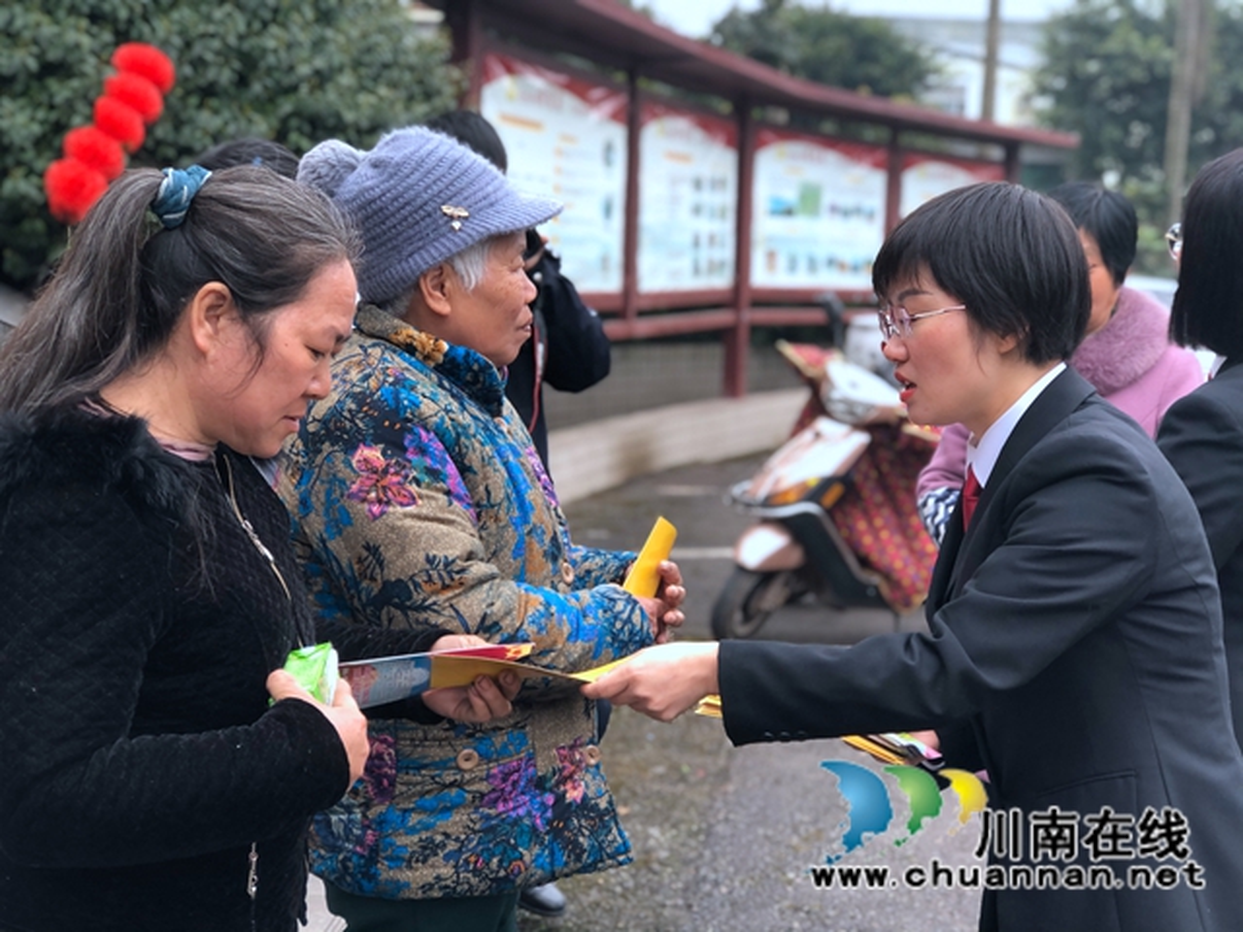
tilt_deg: -6.9
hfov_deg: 33.8
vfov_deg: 25.7
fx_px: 2047
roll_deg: -2.0
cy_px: 466
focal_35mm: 57
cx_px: 622
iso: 20
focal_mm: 6.6
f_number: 2.8
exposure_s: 1/60
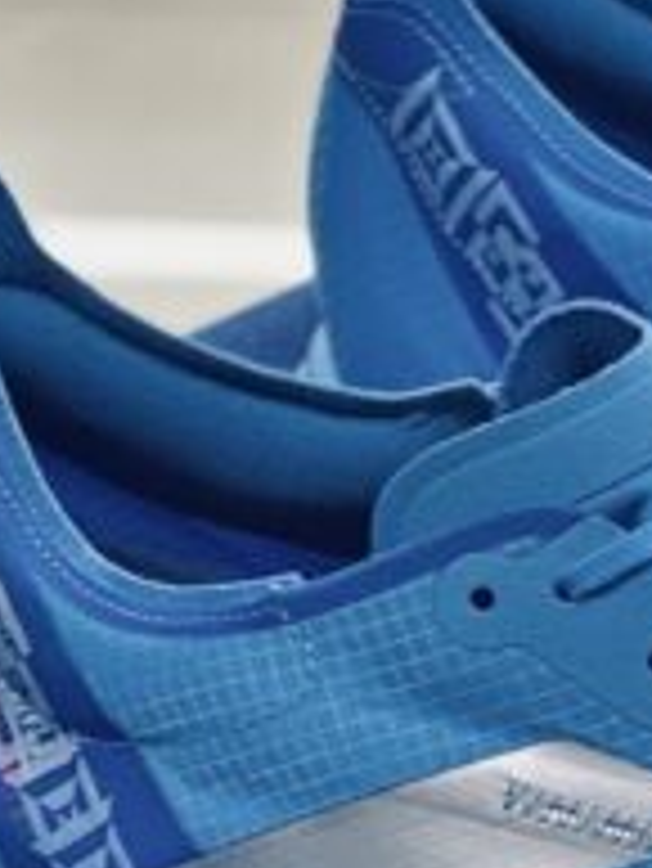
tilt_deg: -28.1
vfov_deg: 5.3
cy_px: 560
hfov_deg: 4.0
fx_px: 9357
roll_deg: +0.2
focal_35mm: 373
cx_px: 1070
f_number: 2.8
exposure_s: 1/50
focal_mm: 9
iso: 125
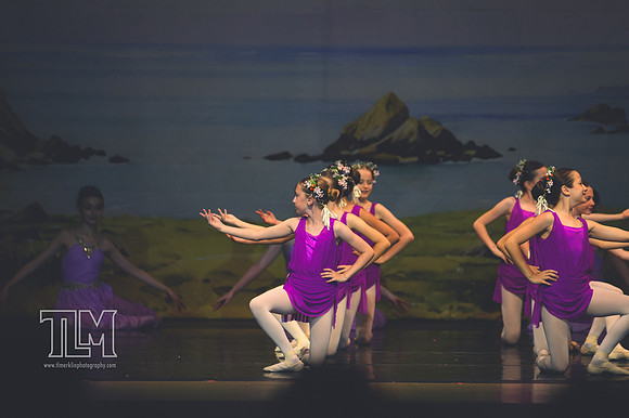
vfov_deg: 4.6
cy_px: 209
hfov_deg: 6.9
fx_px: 5238
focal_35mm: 300
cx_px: 314
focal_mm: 200
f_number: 2.8
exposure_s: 1/500
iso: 560
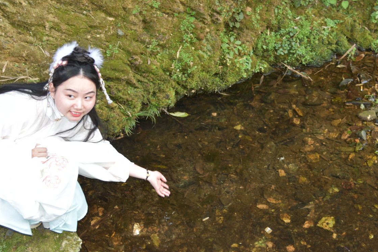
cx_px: 203
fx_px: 672
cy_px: 133
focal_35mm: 64
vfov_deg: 21.2
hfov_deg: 31.4
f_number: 4
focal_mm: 44
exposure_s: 1/40
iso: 100
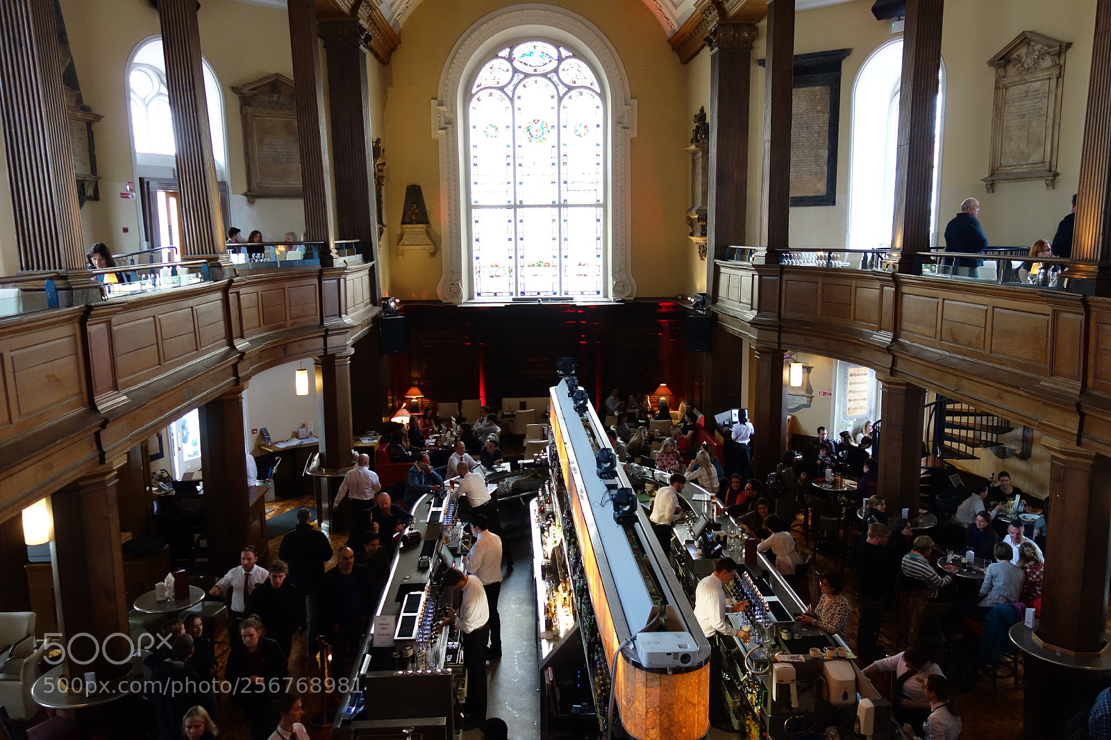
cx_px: 556
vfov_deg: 46.4
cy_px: 370
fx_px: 864
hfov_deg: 65.5
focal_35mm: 28
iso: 800
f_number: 1.8
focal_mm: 10.4
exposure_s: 1/80
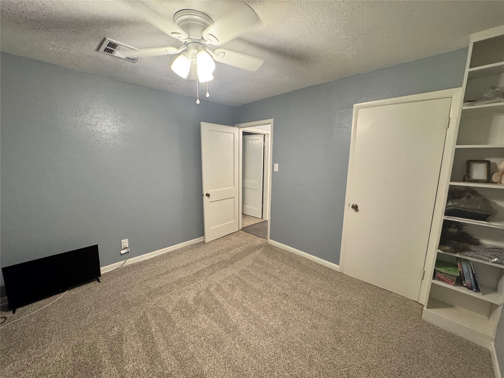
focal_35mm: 14
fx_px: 204
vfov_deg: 85.7
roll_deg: -0.7
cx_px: 252
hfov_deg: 102.1
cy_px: 189
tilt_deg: -10.3
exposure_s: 1/60
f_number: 2.2
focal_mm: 2.22
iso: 400
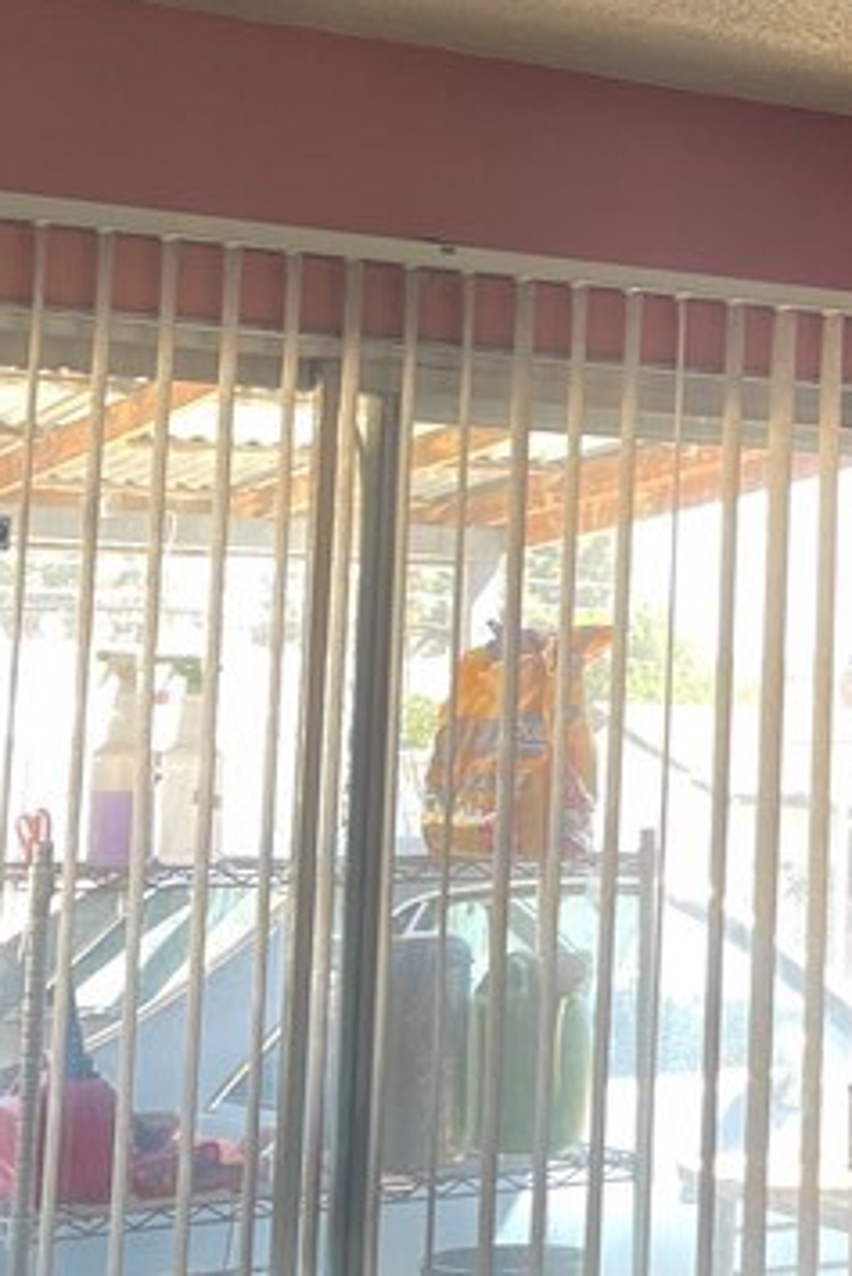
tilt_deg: +8.1
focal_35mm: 78
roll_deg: -1.2
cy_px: 359
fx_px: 2766
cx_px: 1021
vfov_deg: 25.7
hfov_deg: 16.8
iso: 100
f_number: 1.6
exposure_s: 1/121
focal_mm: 5.1
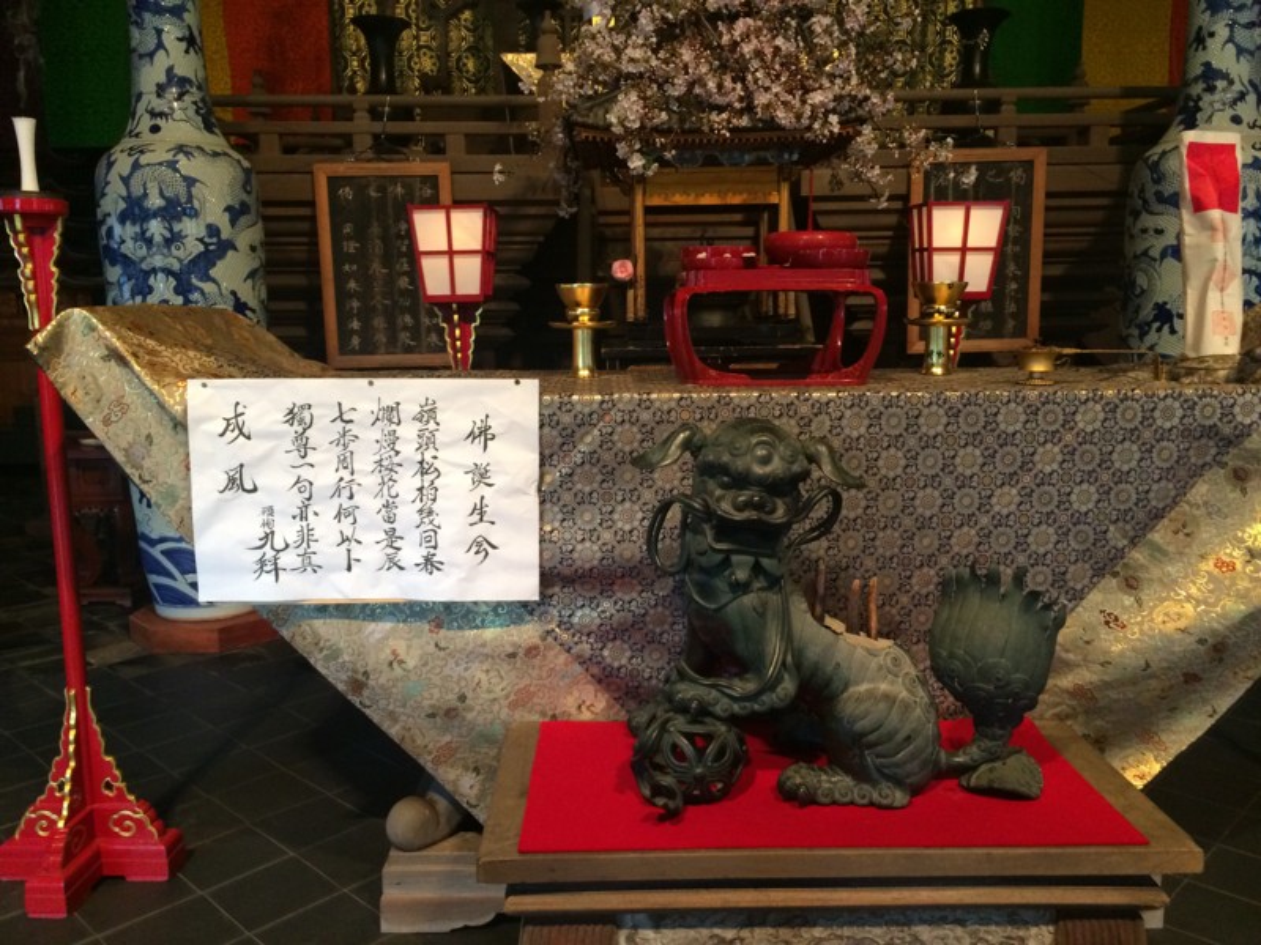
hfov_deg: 61.7
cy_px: 472
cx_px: 630
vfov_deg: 48.2
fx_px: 1056
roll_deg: +1.8
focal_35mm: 29
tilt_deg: -10.5
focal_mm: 4.15
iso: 200
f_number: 2.2
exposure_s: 1/30
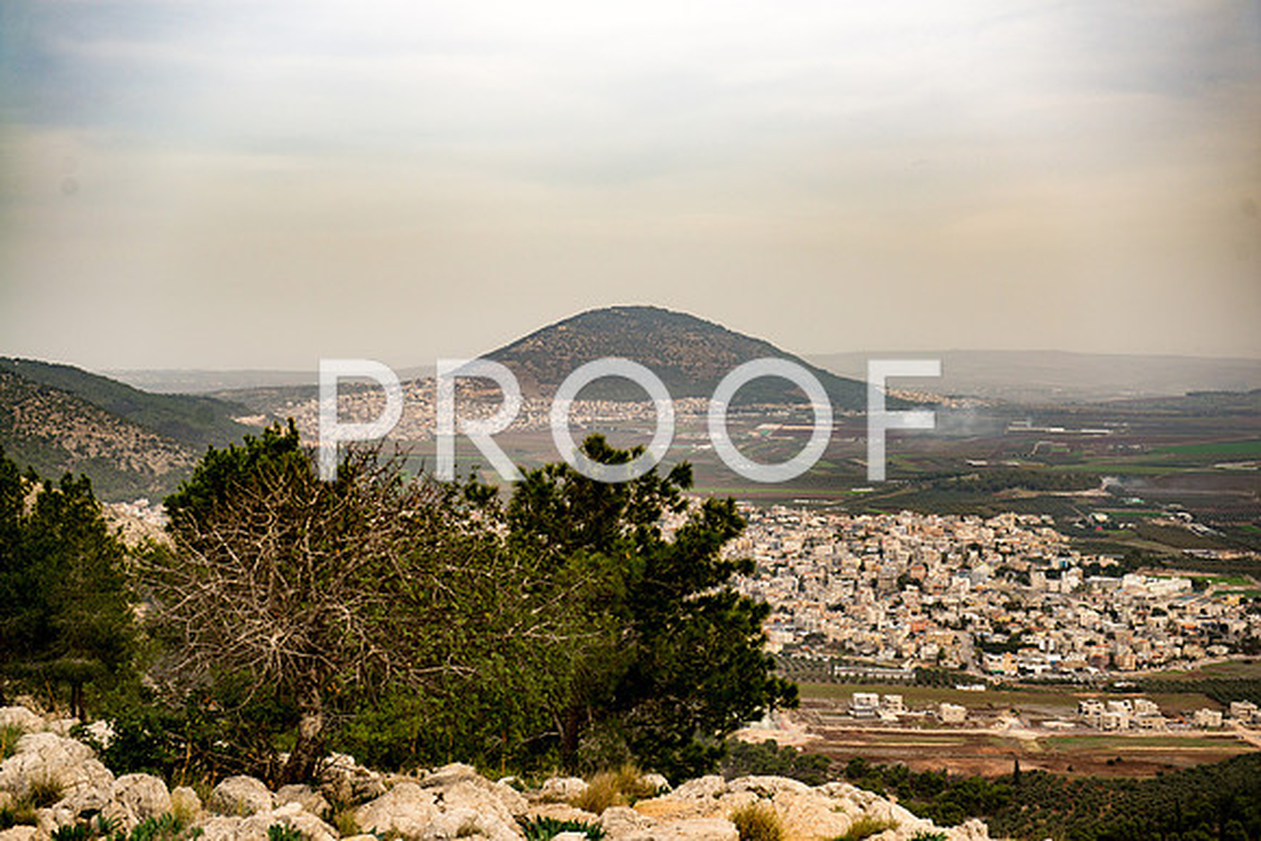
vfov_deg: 22.6
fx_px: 2102
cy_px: 420
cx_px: 630
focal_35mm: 60
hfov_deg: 33.4
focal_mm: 60
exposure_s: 1/400
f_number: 3.5
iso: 100
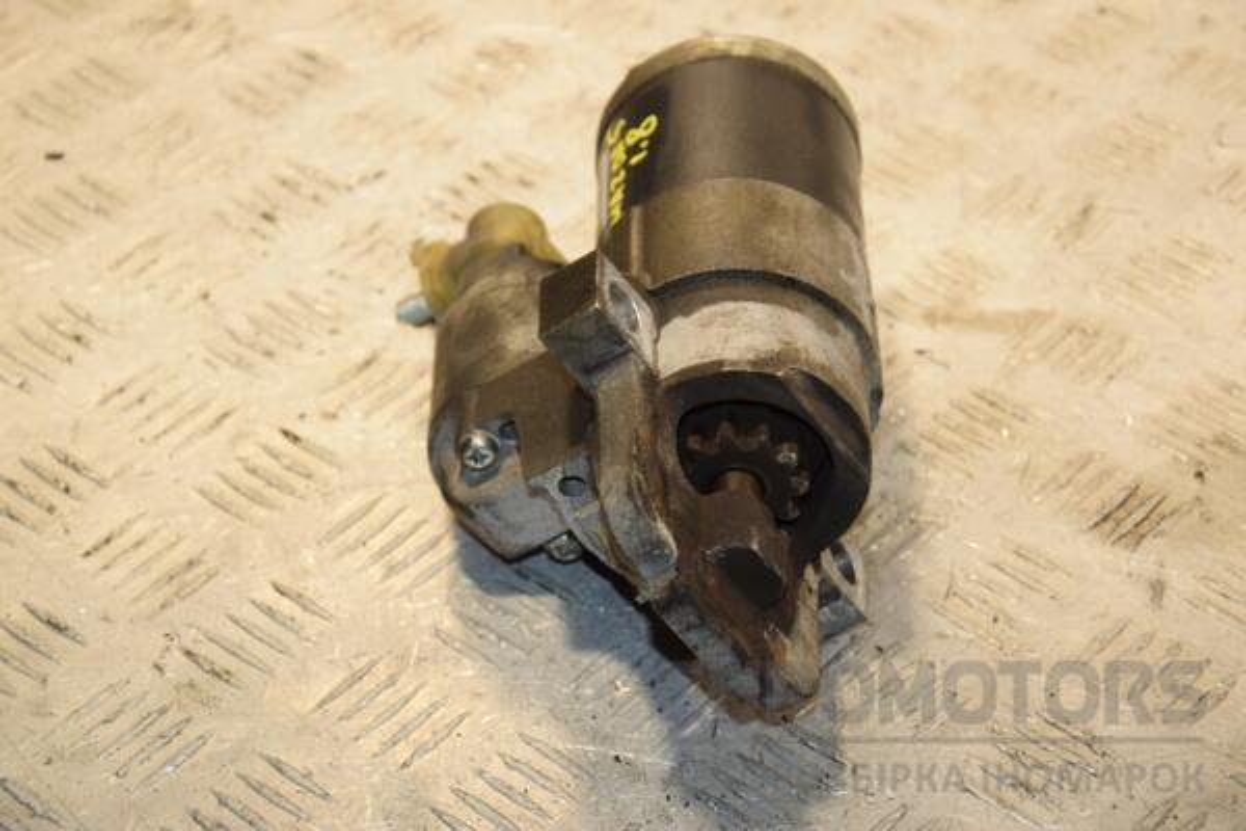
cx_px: 623
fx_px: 3426
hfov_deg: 20.6
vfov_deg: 13.8
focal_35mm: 99
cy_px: 416
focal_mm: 66
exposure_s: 1/200
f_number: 7.1
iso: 800
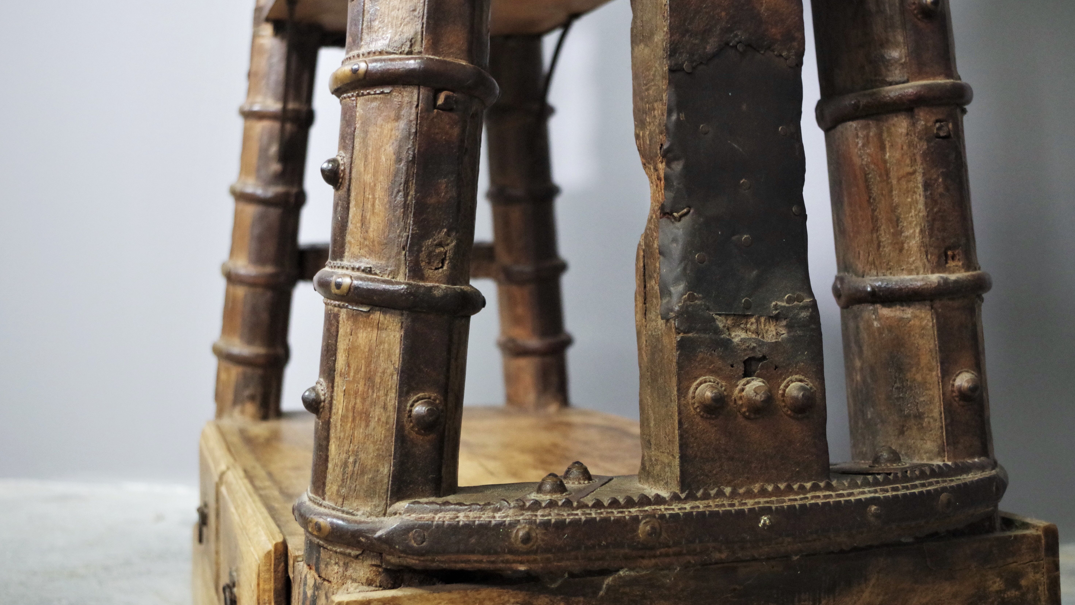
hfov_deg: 42.1
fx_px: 1397
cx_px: 541
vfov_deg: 24.4
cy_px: 275
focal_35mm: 49
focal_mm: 30.63
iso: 1600
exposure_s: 1/60
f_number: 4
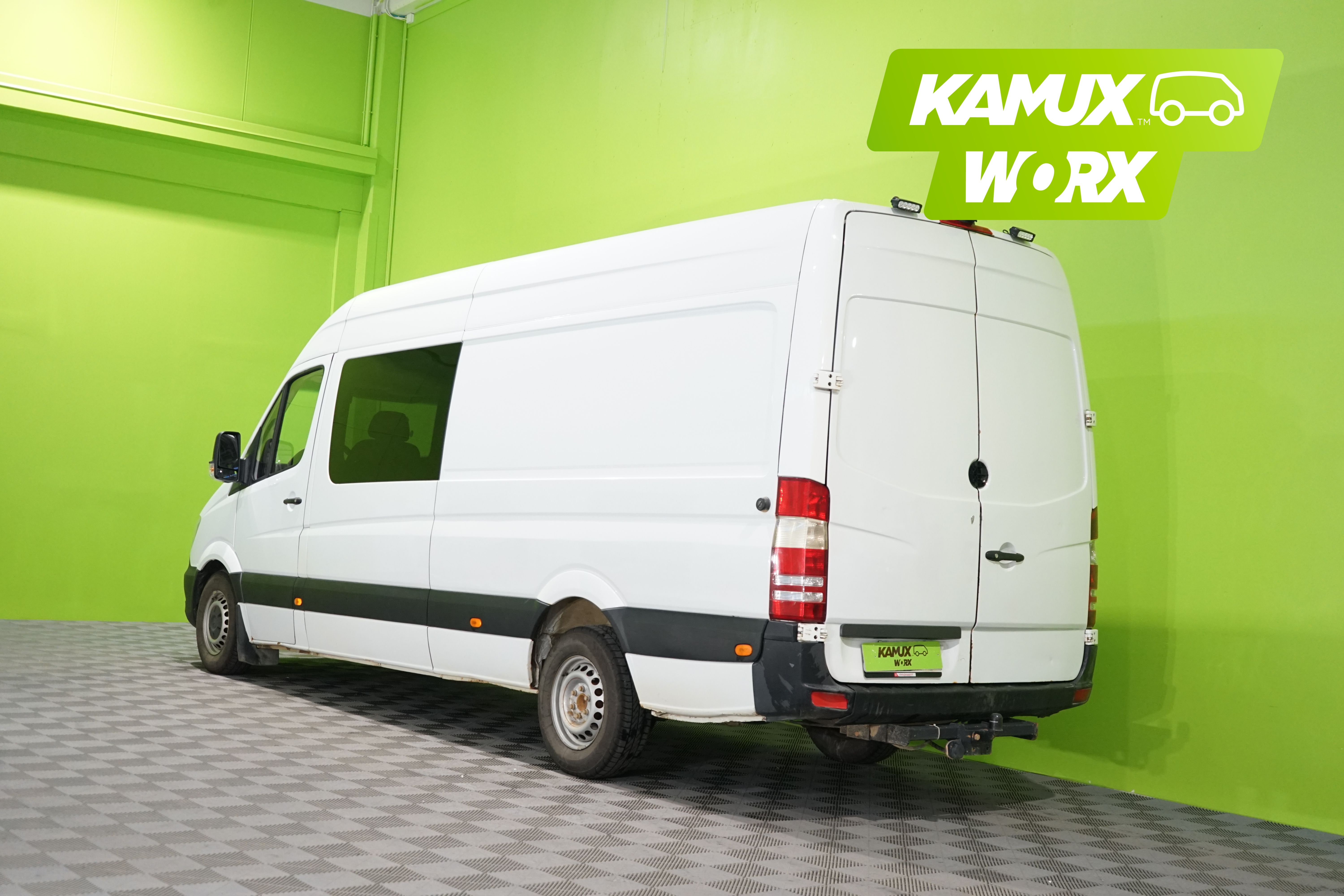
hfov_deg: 46.4
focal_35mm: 42
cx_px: 672
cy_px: 448
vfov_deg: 31.9
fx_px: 1568
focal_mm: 42
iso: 2000
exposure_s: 1/125
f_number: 4.5
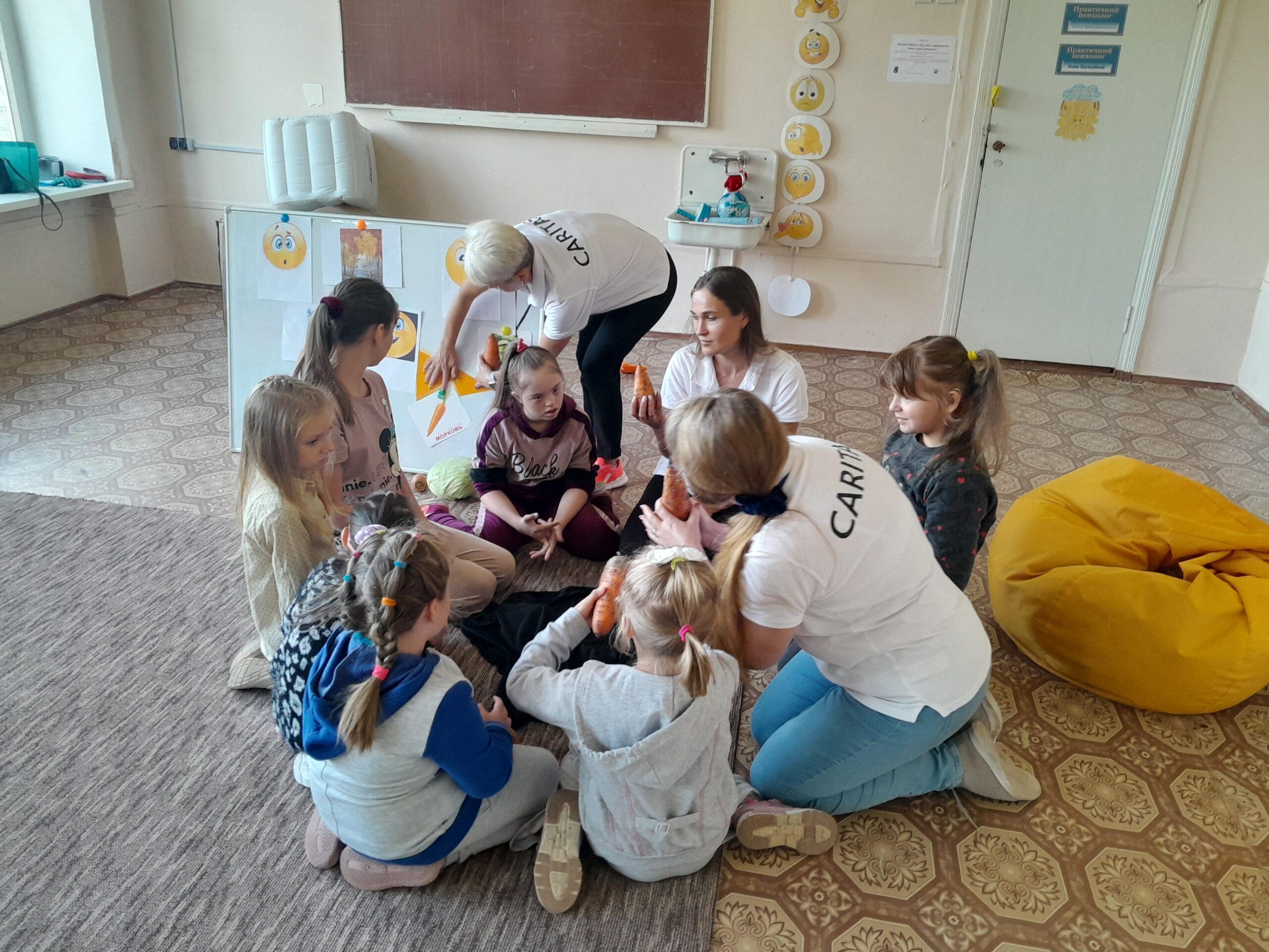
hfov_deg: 65.3
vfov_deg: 51.4
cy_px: 476
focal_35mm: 27
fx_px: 990
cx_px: 634
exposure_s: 1/50
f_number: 1.8
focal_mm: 4
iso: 200
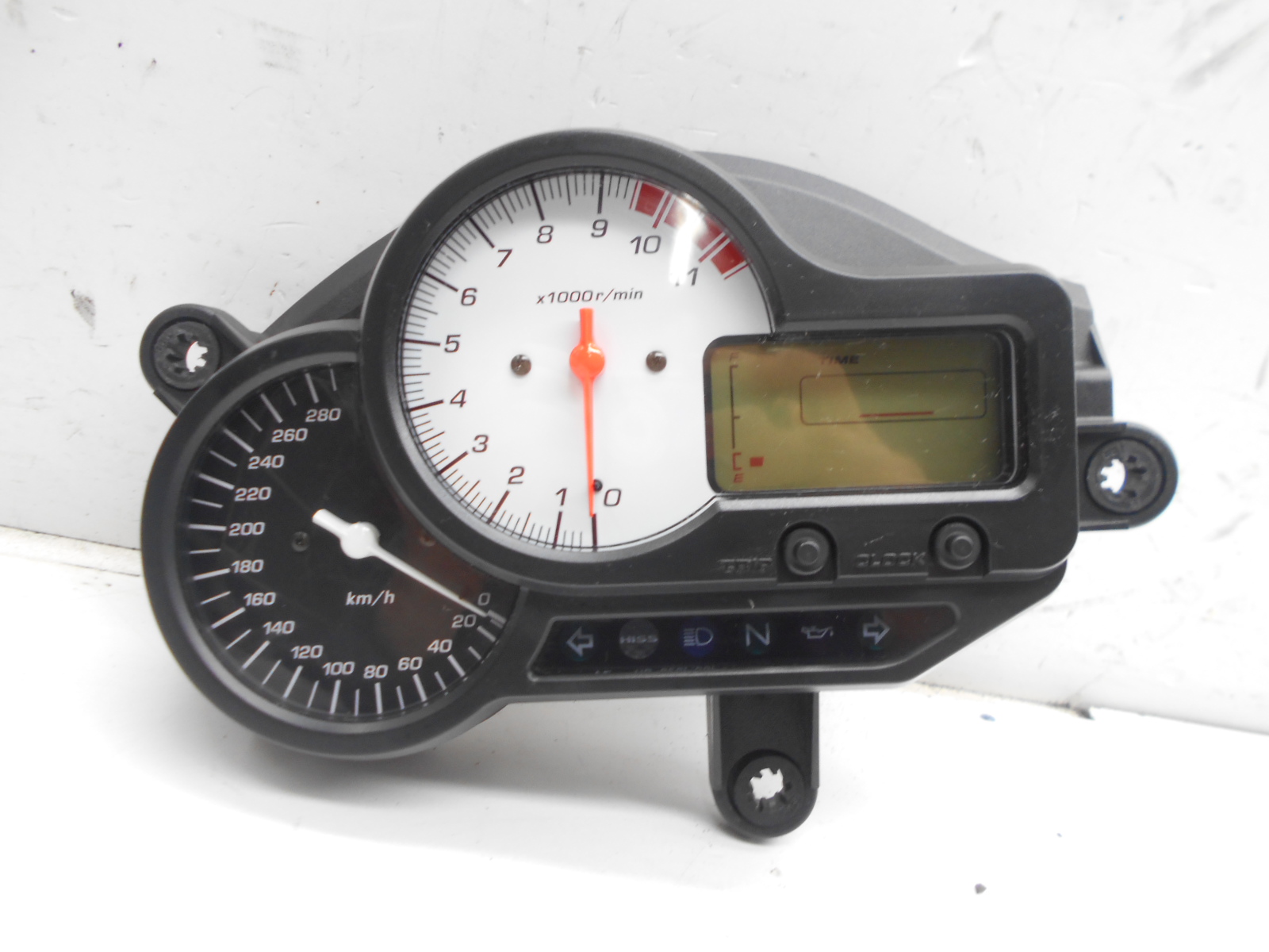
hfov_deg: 67.3
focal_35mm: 26
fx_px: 953
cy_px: 476
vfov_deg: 53.1
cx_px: 634
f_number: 3.2
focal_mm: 4.6
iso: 160
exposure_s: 1/30
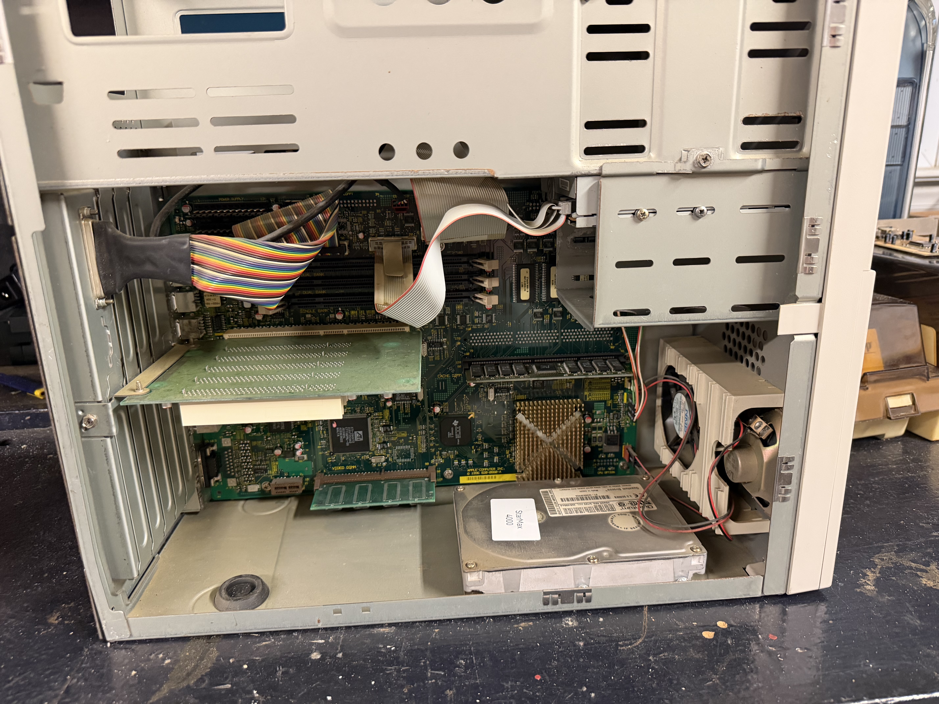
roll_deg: +2.0
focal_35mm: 24
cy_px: 352
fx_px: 651
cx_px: 470
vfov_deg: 56.8
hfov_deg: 71.6
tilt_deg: -17.1
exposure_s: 1/60
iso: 640
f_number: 1.78
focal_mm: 6.76
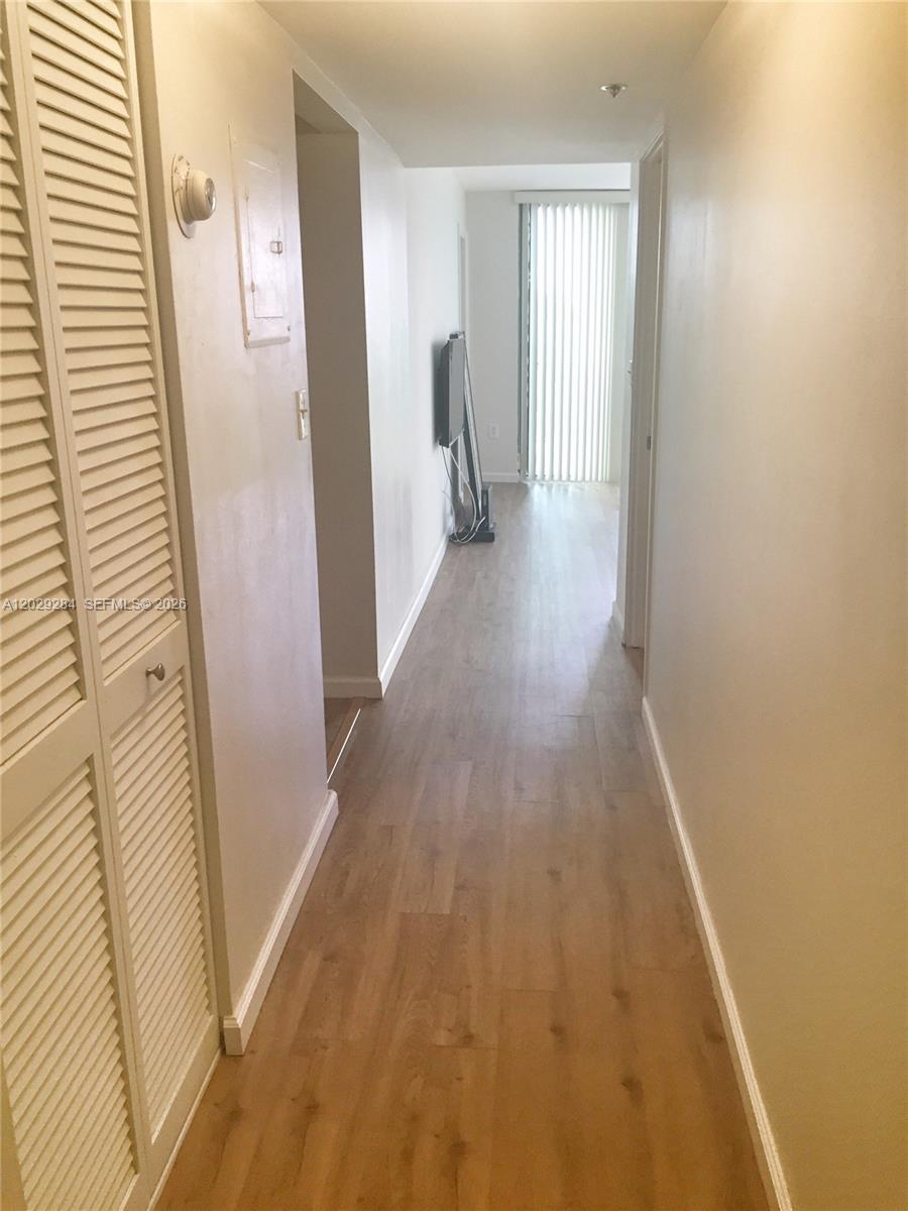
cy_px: 606
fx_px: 1014
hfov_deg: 48.2
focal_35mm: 29
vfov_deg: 61.7
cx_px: 454
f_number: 2.2
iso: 80
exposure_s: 1/30
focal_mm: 4.15
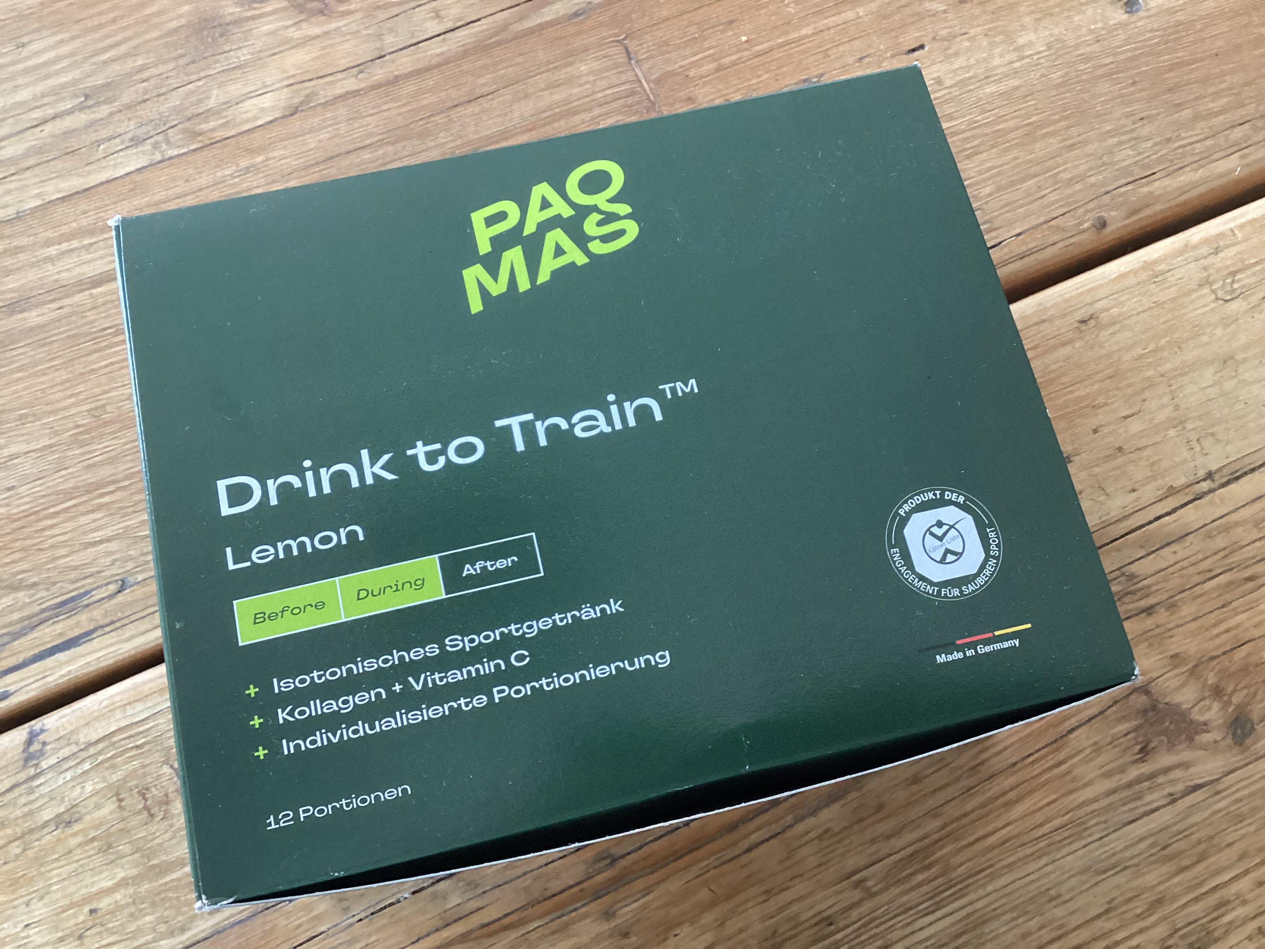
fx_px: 1133
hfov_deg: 58.4
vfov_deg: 45.4
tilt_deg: -73.7
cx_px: 632
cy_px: 474
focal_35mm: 31
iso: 320
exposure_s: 1/40
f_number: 2.4
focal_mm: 3.3
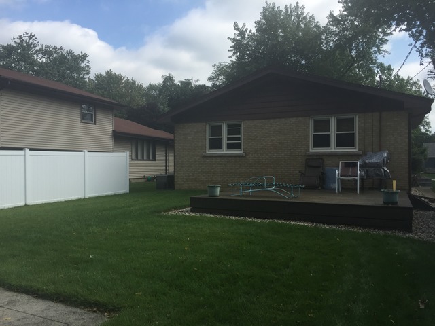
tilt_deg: +0.2
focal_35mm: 29
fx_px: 364
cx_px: 218
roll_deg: -0.4
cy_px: 163
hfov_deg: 61.7
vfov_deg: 48.2
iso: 32
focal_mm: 4.15
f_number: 2.2
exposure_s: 1/1464
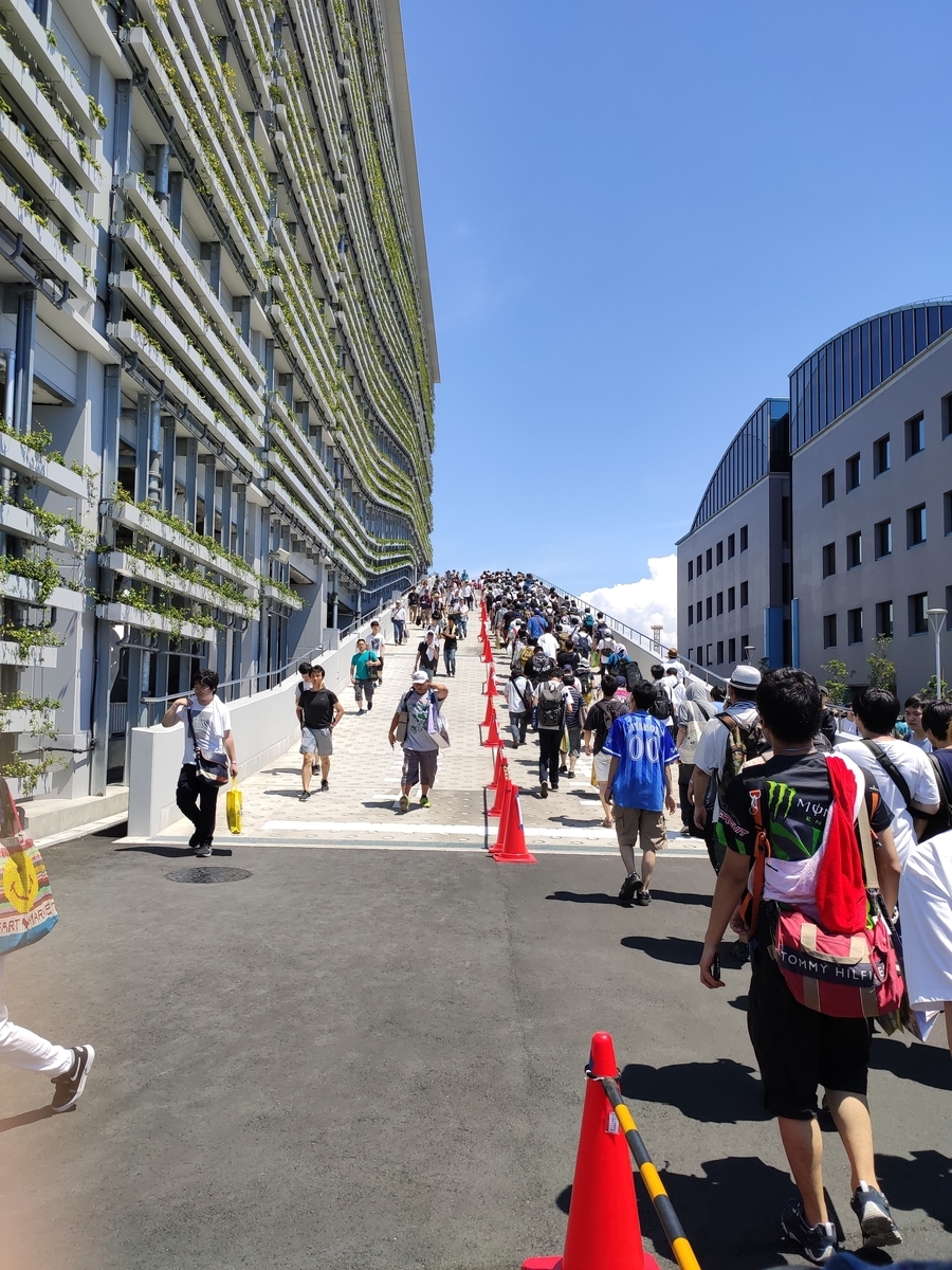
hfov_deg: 53.1
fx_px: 953
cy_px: 635
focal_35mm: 26
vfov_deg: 67.3
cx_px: 476
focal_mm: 4.77
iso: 112
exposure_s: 1/1715
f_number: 1.75
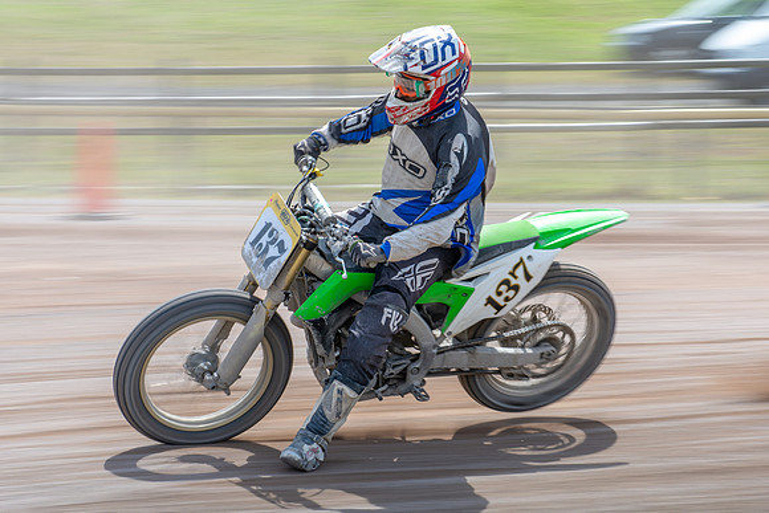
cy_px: 285
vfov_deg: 11.3
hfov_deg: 16.9
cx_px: 434
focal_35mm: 121
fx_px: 2583
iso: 160
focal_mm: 70
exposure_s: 1/160
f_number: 7.1
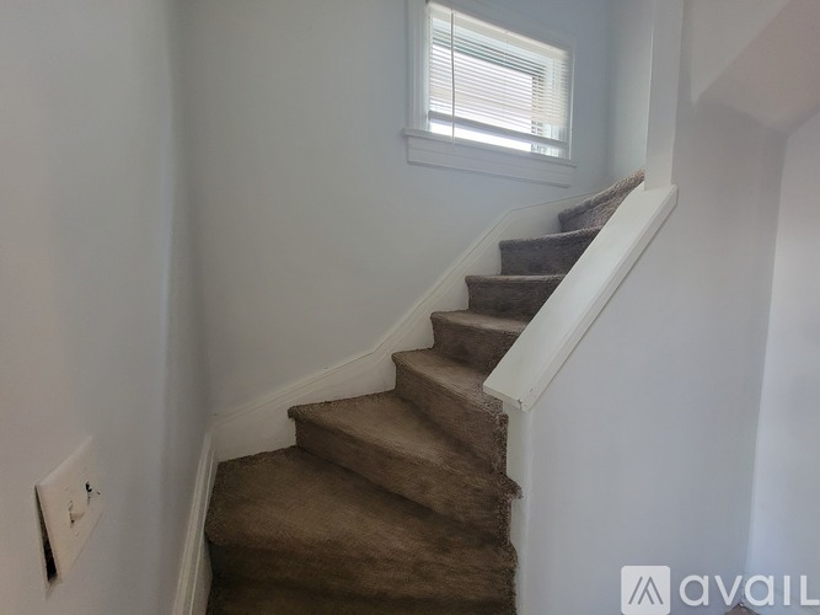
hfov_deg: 106.2
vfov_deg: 89.9
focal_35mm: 13
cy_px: 308
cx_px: 410
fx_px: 308
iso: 400
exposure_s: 1/60
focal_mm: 2.2
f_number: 2.2
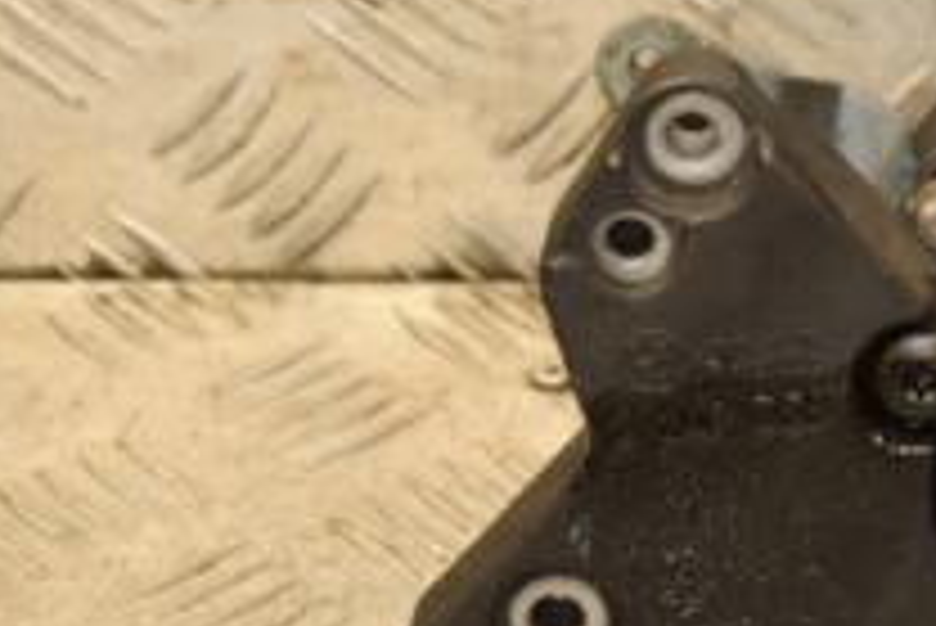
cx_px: 1152
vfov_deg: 5.1
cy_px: 113
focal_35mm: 268
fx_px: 6973
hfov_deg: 7.6
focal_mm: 62
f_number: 5.3
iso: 800
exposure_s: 1/100
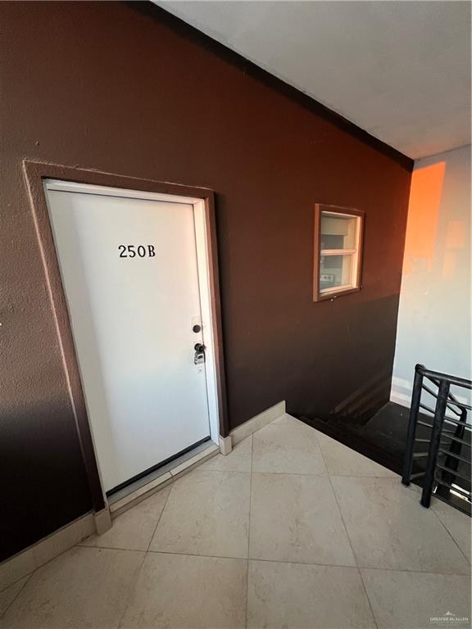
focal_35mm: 13
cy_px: 314
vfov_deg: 106.2
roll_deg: +3.4
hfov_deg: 89.9
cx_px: 236
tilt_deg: -14.7
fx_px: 236
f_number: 1.8
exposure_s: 1/60
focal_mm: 1.57
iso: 200
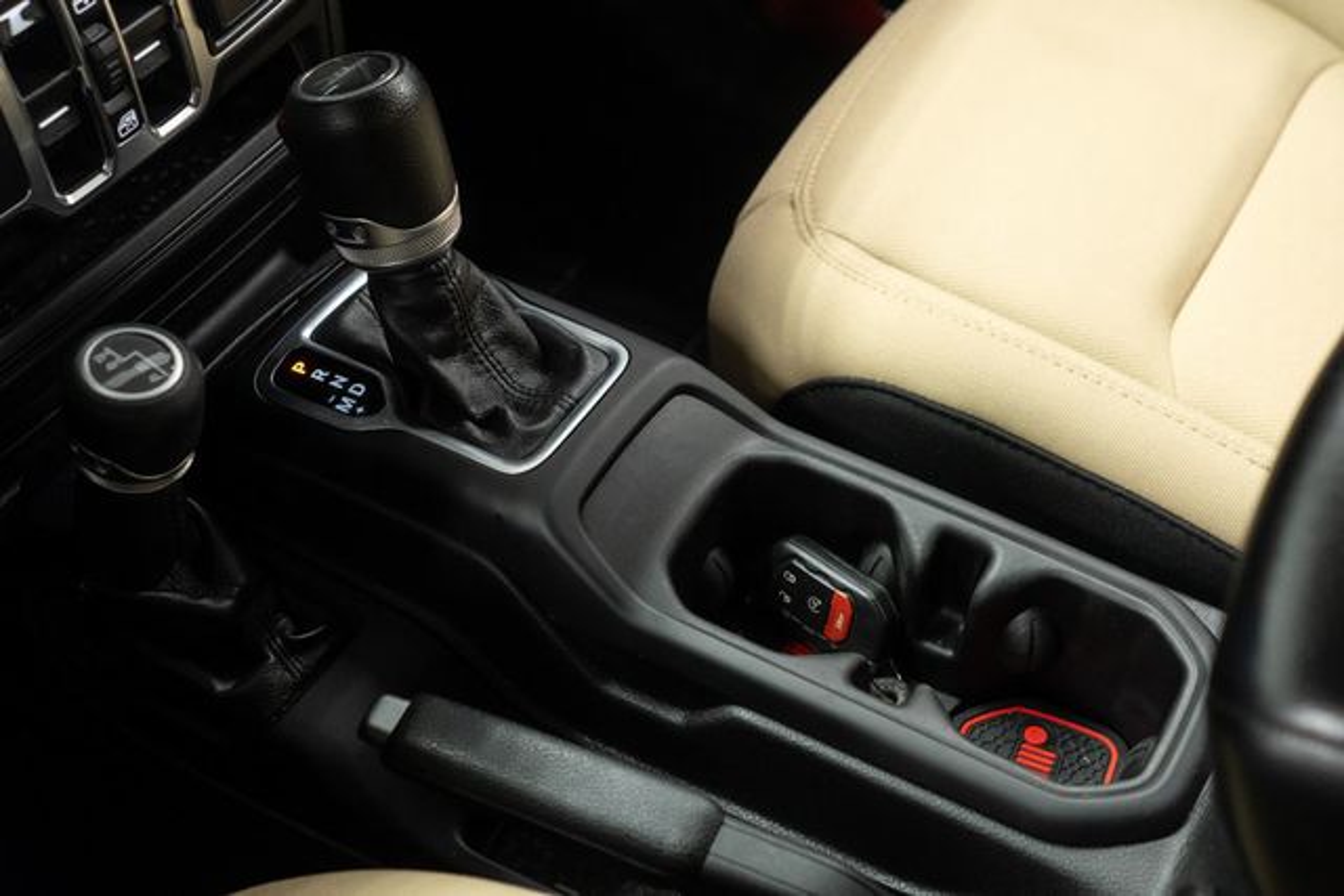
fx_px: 1568
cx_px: 672
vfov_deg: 31.9
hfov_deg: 46.4
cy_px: 448
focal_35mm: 42
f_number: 3.2
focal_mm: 28
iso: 1600
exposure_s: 1/40
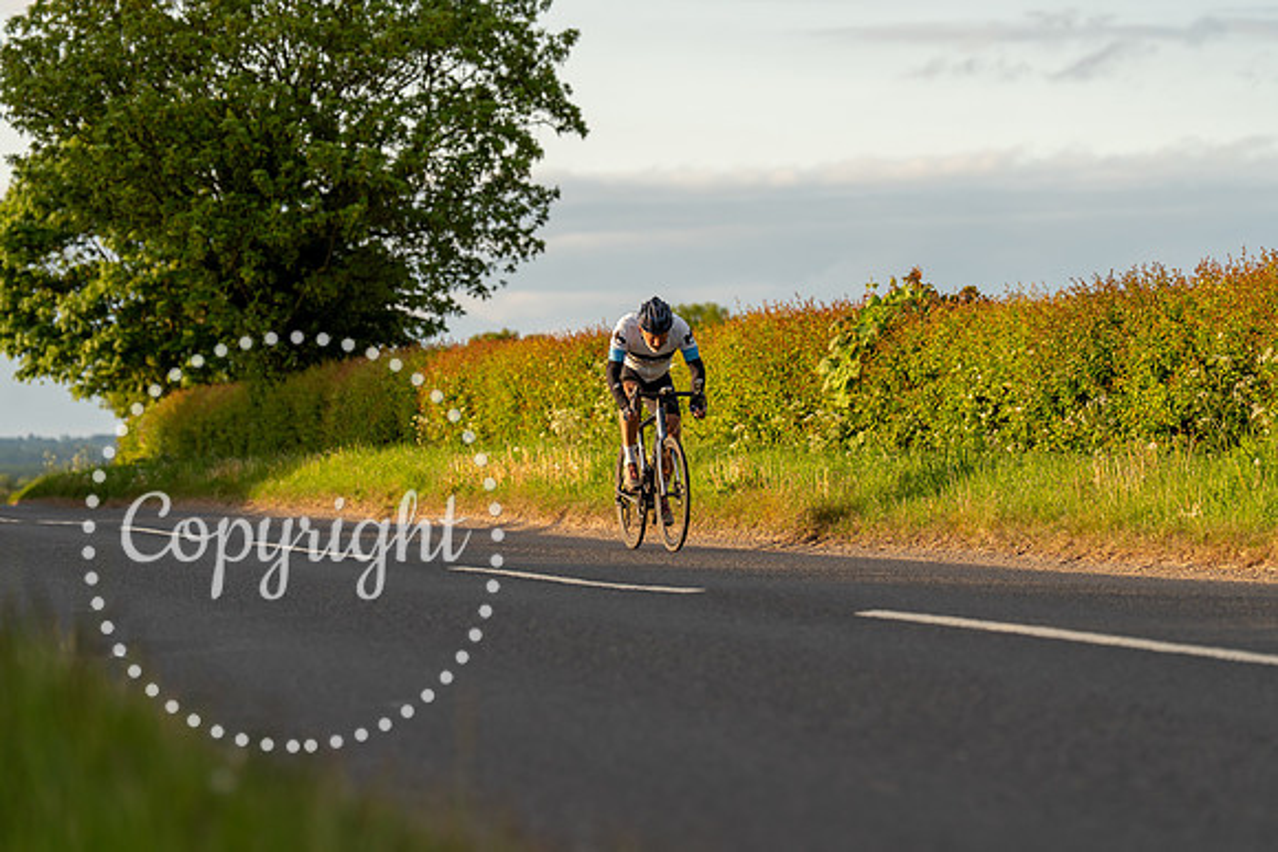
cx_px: 639
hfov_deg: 14.2
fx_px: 5113
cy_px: 426
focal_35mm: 144
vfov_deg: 9.5
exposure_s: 1/1000
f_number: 4
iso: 400
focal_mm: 144
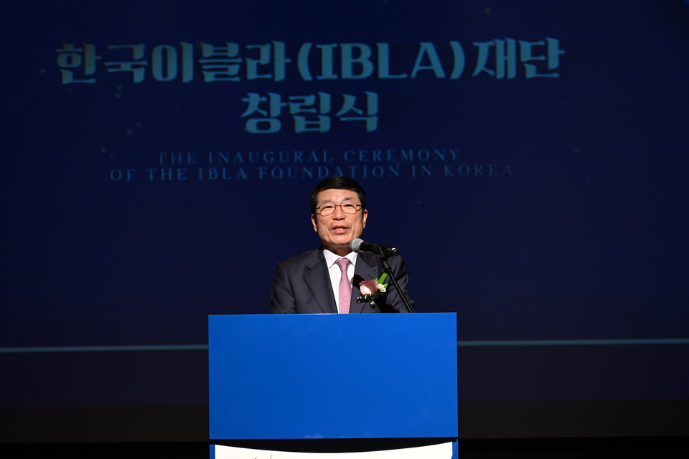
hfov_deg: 14.7
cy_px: 230
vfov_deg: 9.8
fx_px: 2679
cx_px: 344
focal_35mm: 140
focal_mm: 140
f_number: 8
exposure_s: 1/125
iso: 2000
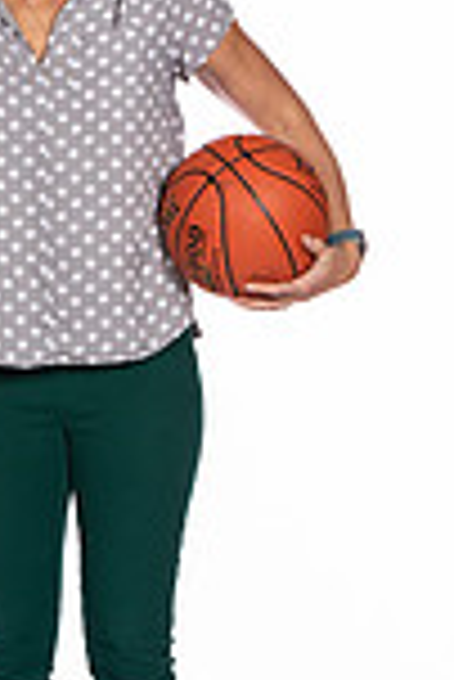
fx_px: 6737
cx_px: -40
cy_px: 198
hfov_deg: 3.9
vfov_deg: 5.8
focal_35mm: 357
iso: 100
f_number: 5.6
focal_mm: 80
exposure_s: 1/100
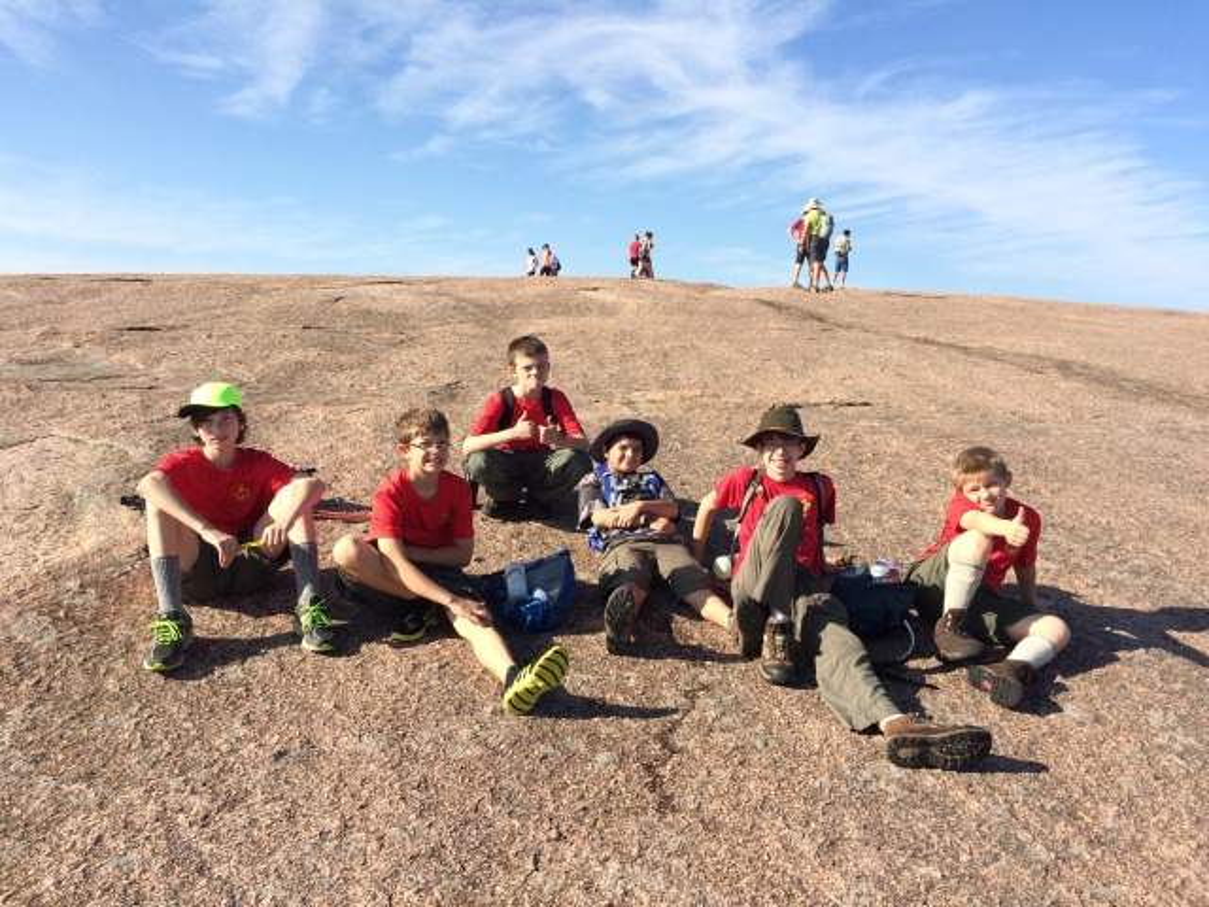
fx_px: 1013
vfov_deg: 48.2
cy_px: 454
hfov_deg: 61.7
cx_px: 604
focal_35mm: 29
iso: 32
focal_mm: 4.15
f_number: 2.2
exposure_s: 1/1208
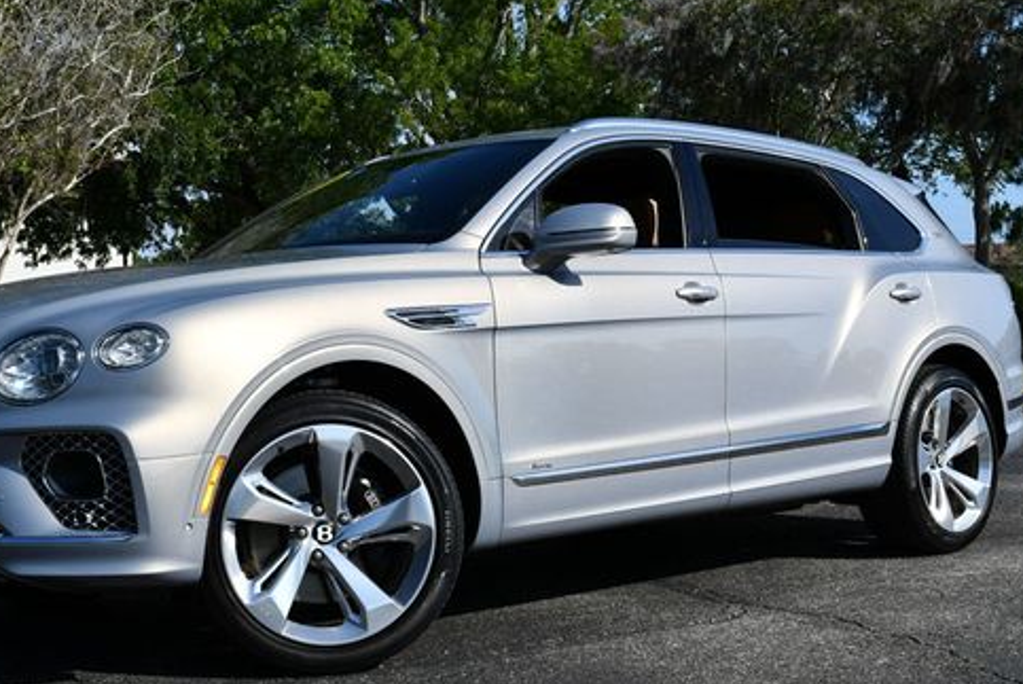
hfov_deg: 37.3
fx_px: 1507
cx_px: 411
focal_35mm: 53
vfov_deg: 25.5
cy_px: 296
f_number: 9
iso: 100
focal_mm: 20
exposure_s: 1/320
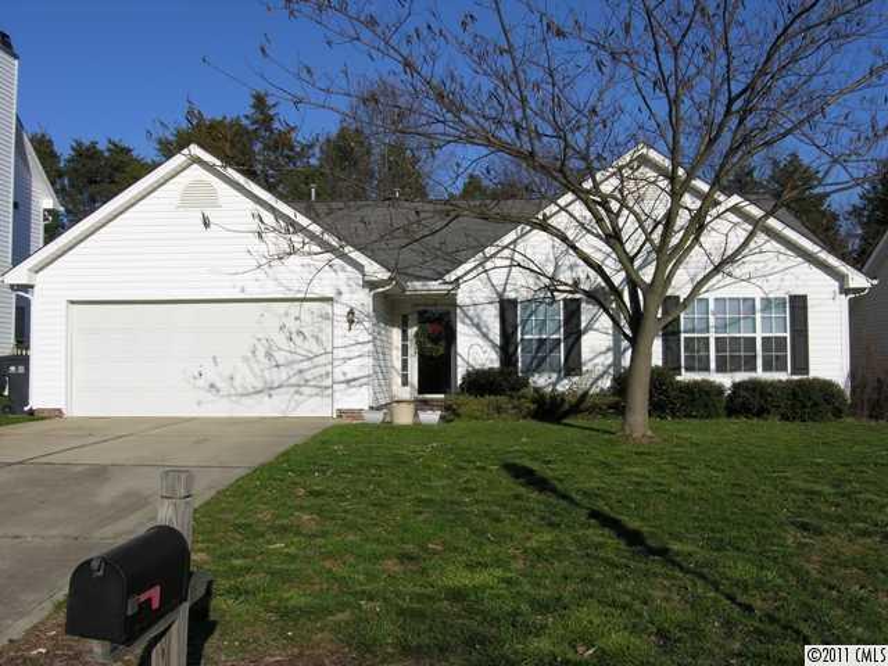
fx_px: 872
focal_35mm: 34
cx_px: 444
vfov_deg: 41.8
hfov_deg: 54.0
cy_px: 333
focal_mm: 8.7
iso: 50
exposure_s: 1/303
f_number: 7.4
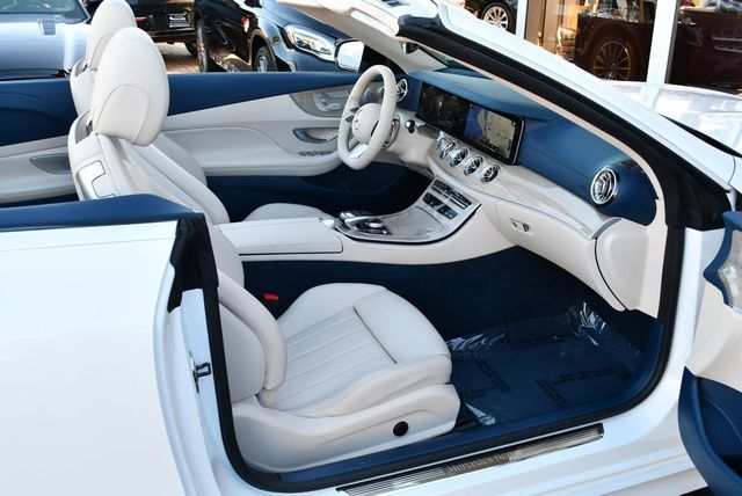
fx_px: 743
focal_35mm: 36
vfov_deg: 36.9
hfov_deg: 53.1
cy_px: 248
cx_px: 371
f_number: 4.5
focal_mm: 18
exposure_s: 1/250
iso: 400
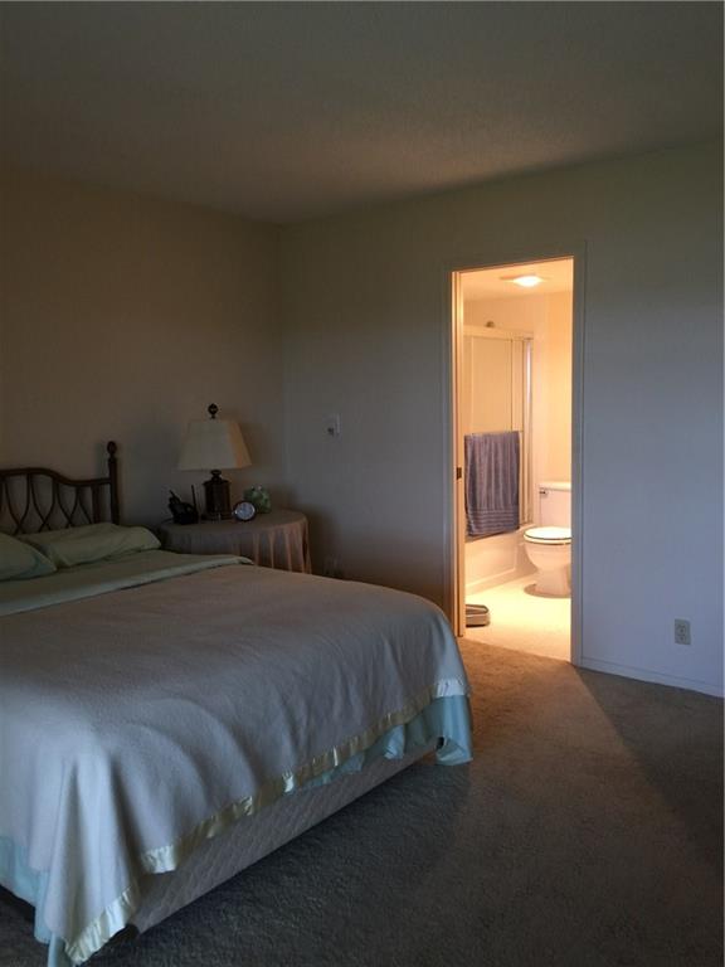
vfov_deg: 61.7
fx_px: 810
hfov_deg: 48.2
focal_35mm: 29
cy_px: 484
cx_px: 362
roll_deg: +1.2
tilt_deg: -7.4
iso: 32
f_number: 2.2
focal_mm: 4.15
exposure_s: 1/15
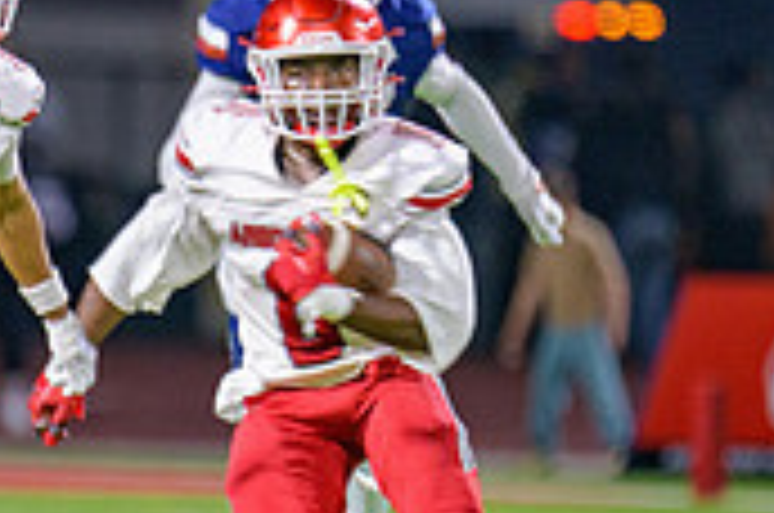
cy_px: 344
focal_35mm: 1014
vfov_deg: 1.4
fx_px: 21760
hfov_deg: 2.0
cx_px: 292
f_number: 2.8
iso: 2000
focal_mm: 300
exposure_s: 1/250
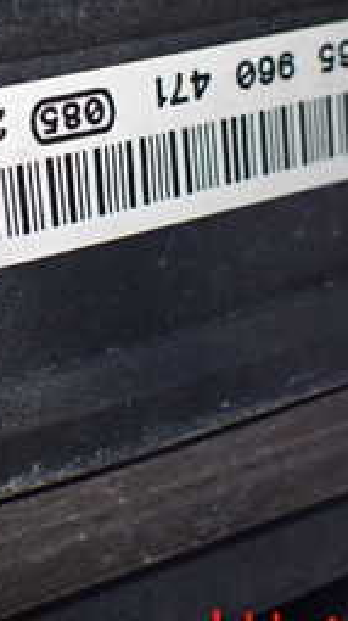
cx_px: 32
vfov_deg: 27.0
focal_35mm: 77
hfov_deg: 15.5
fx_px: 1266
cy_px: 117
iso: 400
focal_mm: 5.4
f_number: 2.3
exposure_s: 1/125
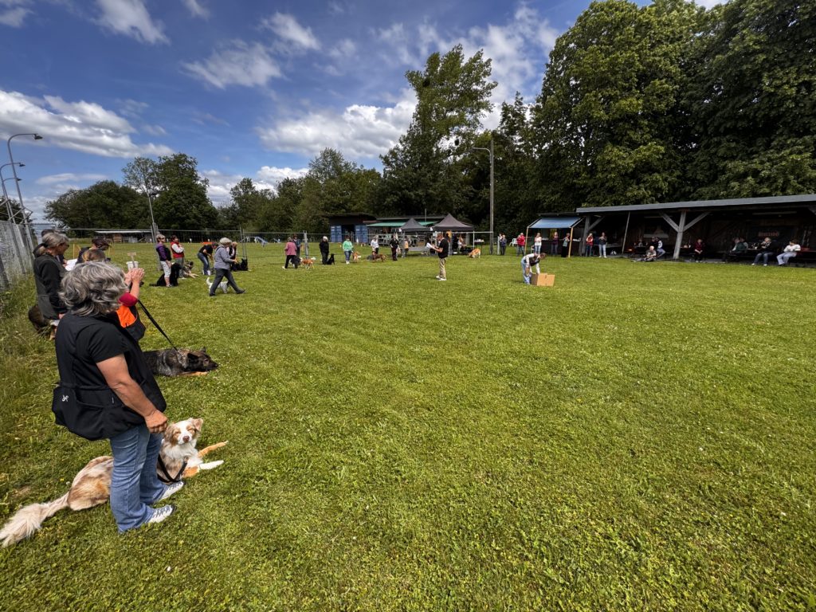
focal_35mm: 14
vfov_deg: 85.7
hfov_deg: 102.1
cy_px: 306
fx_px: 330
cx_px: 408
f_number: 2.2
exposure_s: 1/636
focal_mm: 2.22
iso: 40
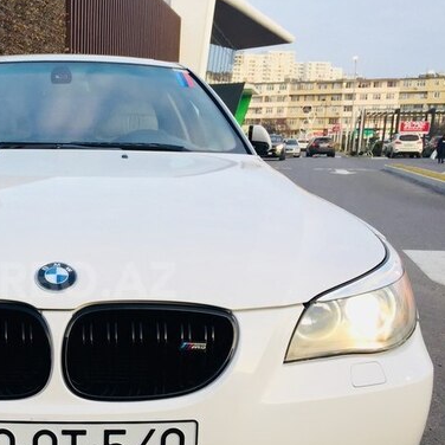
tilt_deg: -9.9
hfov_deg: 35.6
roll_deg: -0.3
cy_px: 280
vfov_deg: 37.3
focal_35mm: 45
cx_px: 56
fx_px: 654
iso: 32
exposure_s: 1/128
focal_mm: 4.15
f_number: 2.2
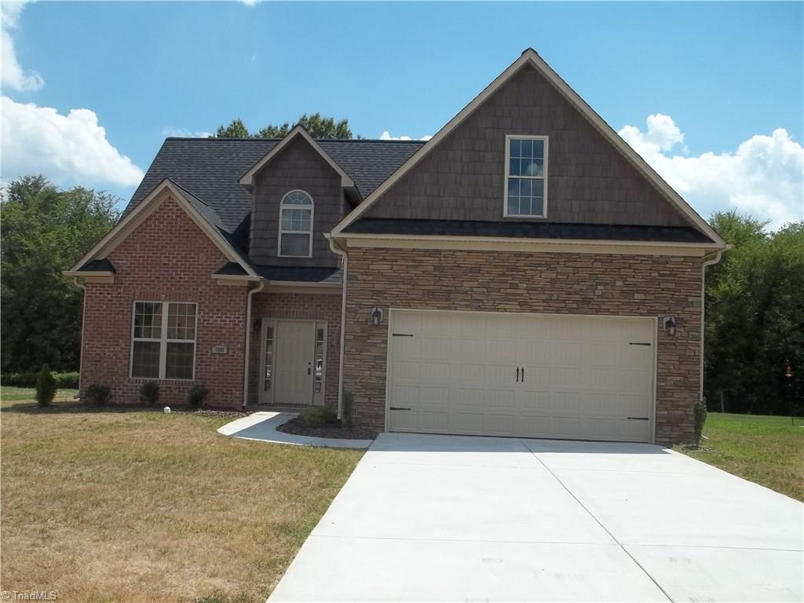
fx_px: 766
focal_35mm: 33
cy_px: 302
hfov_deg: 55.4
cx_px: 402
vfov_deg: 42.9
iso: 64
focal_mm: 5.9
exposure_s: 1/200
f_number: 8
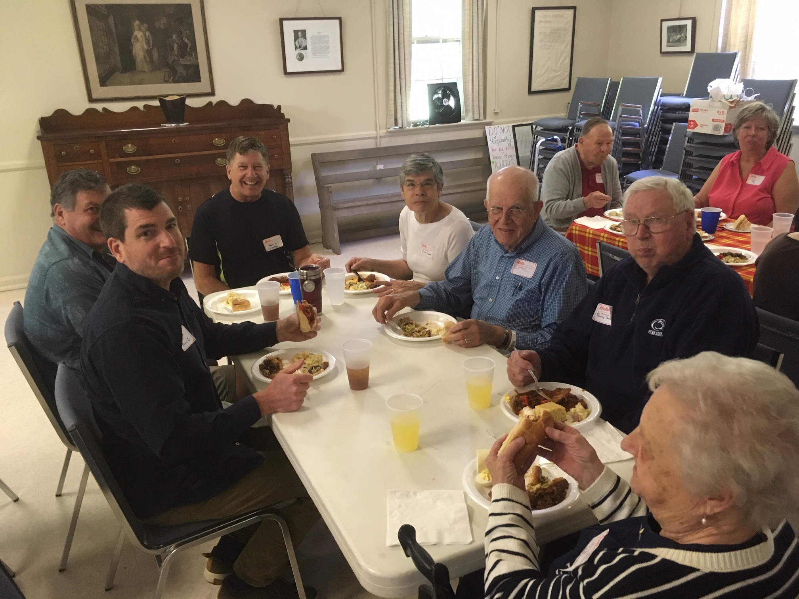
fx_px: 669
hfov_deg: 61.7
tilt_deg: -20.1
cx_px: 400
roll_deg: +2.4
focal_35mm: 29
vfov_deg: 48.2
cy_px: 300
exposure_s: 1/30
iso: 200
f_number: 2.2
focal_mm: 4.15
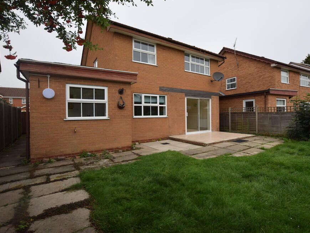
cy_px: 116
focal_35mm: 17
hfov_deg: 90.9
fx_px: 152
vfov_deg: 74.7
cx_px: 166
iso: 100
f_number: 7.1
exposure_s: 1/200
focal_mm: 10
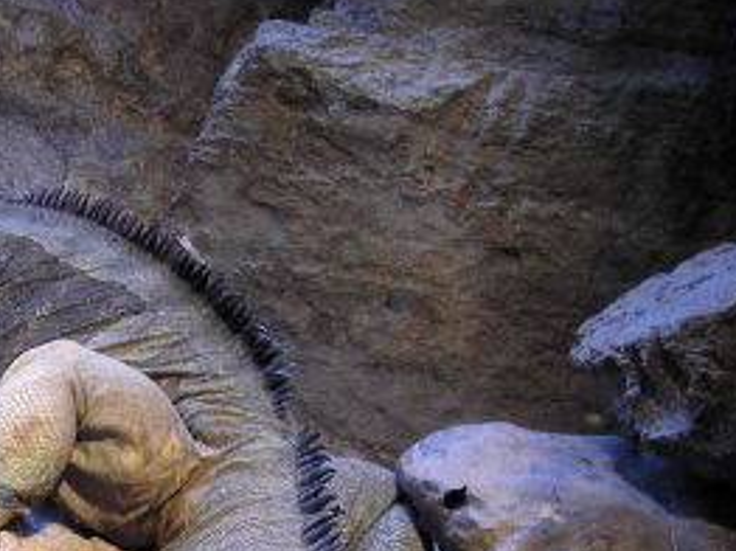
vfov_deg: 15.3
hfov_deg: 20.5
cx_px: 34
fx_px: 1976
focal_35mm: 93
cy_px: 658
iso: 76
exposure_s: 1/32.8
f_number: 3.2
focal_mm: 6.3
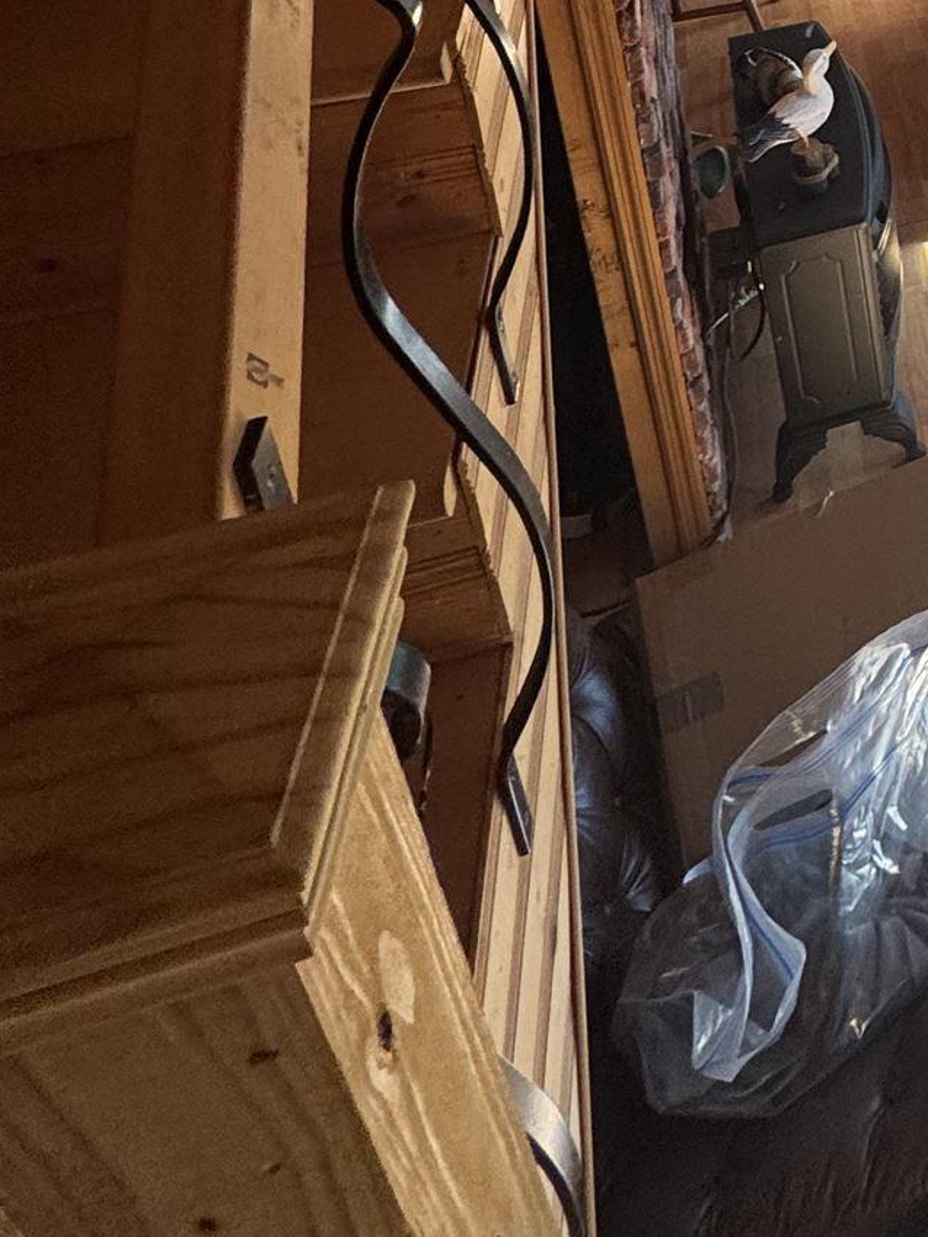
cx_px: 1250
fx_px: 1358
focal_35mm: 38
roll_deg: +0.0
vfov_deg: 39.2
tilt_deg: -22.9
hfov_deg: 29.3
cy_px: -156
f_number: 2.2
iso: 160
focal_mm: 2.22
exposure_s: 1/99
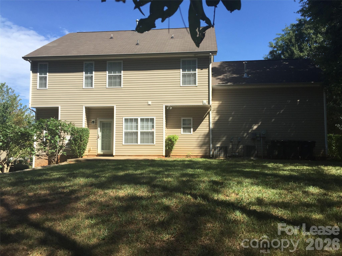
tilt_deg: +4.7
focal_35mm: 29
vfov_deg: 48.2
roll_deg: -0.4
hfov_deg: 61.7
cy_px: 128
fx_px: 287
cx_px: 171
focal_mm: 4.15
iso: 32
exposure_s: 1/1364
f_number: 2.2
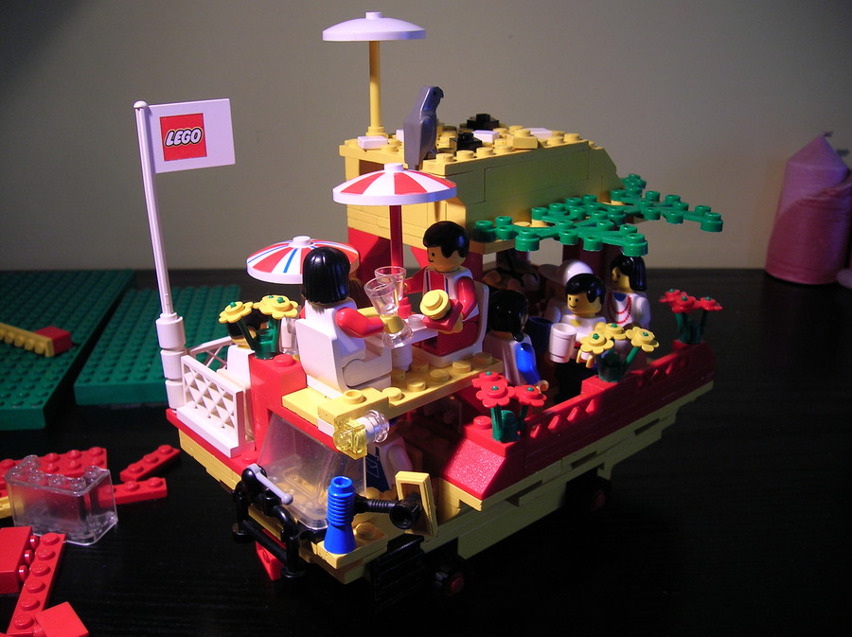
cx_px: 426
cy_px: 318
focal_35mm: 34
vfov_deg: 41.7
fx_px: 836
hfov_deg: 54.0
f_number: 2.9
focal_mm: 5.7
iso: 50
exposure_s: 1/15
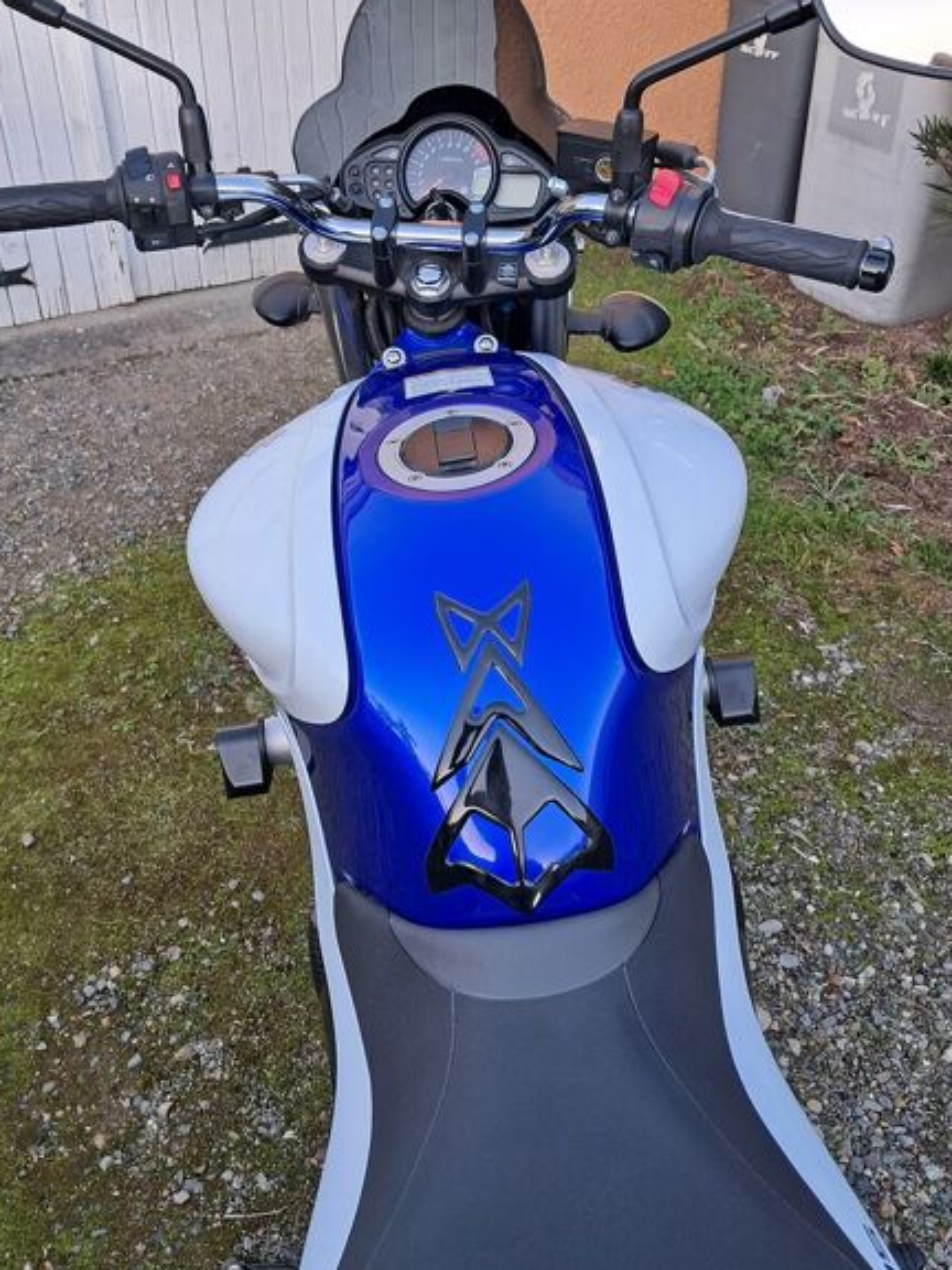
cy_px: 591
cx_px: 463
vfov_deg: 59.9
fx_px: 1100
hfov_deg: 46.8
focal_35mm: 30
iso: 50
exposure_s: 1/100
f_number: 1.8
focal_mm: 4
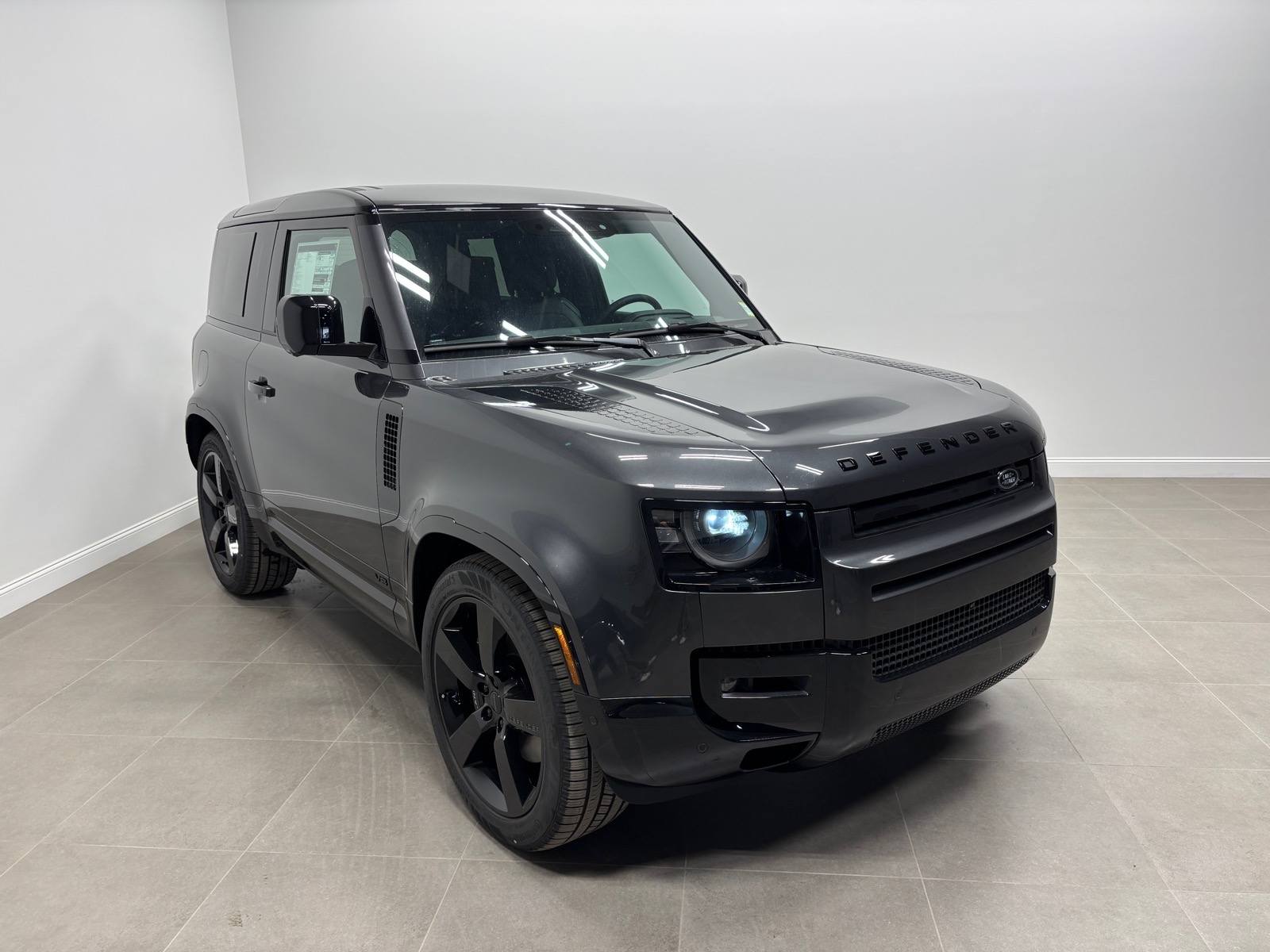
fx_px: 954
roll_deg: +1.2
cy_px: 476
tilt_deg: -14.1
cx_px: 635
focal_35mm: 26
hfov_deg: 67.3
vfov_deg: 53.1
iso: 32
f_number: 1.6
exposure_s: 1/122
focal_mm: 5.96
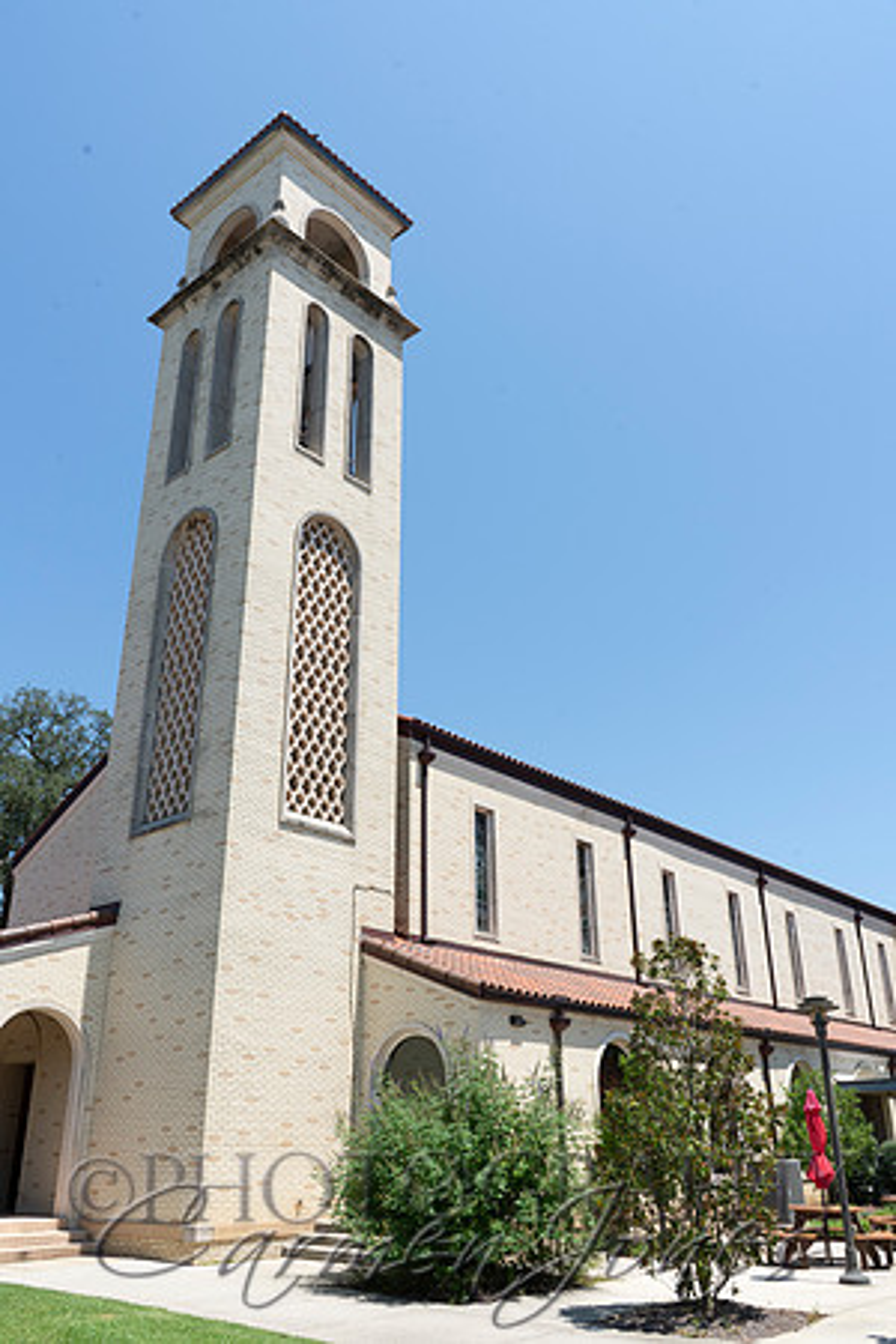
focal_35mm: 28
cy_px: 672
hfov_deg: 46.4
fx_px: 1045
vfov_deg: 65.5
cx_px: 448
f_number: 14
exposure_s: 1/160
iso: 250
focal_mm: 28
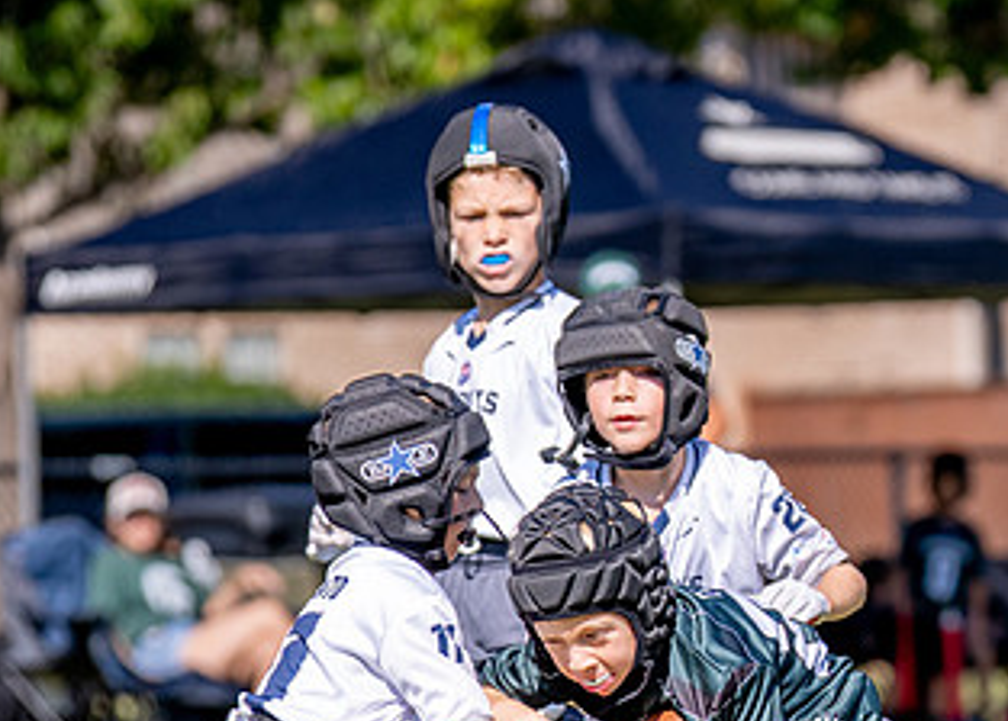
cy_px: 660
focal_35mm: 329
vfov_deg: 4.4
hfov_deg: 6.1
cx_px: 781
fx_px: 9425
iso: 250
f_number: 2.8
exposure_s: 1/5000
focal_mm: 105
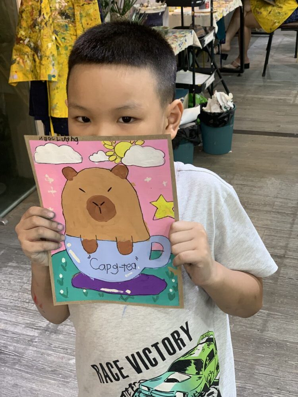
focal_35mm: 52
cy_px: 198
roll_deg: +3.0
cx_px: 149
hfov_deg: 28.0
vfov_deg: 36.8
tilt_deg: -26.5
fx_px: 597
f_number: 2.4
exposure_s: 1/50
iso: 125
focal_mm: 6
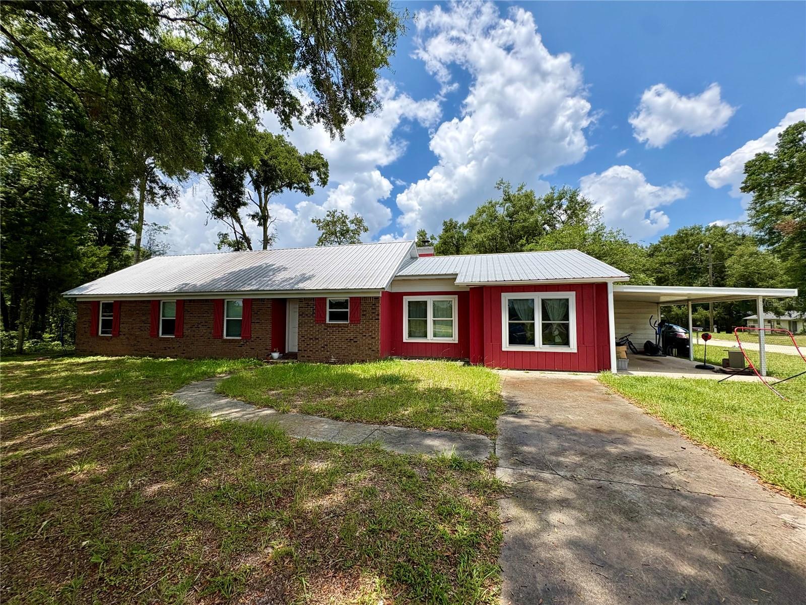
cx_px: 403
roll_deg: -0.6
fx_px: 326
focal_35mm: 14
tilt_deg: +3.4
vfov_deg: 85.7
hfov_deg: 102.1
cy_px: 302
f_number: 2.2
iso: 50
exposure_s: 1/2584
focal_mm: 2.22
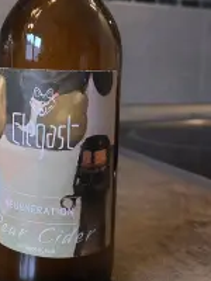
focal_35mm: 48
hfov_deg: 29.4
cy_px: 96
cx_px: 34
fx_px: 390
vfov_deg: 39.2
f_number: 1.8
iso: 500
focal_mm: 5.23
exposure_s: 1/50
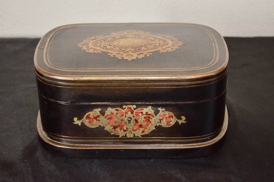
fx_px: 627
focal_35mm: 82
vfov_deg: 16.5
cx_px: 137
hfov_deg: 24.7
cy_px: 91
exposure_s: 1/60
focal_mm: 55
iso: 3200
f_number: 5.6
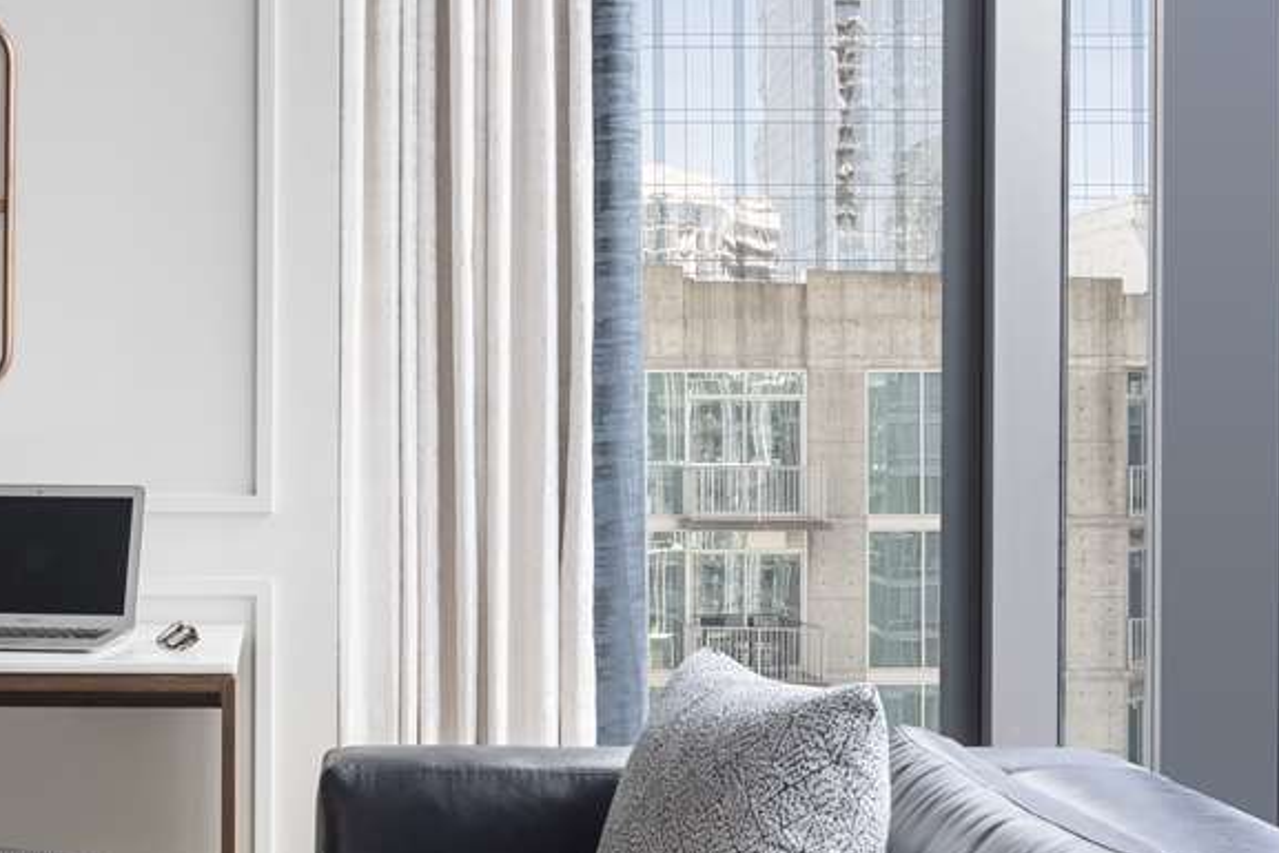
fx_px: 2523
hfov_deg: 28.0
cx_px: 310
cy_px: 455
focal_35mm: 71
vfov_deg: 19.2
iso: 100
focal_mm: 40
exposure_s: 1/2
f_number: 8
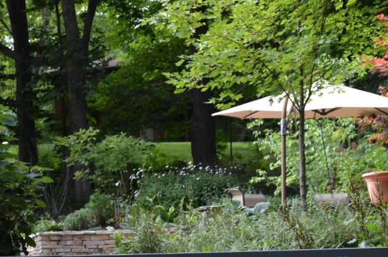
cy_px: 142
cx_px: 304
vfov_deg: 9.4
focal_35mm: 145
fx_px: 1558
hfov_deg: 14.1
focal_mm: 55
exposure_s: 1/125
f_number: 5.6
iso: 400
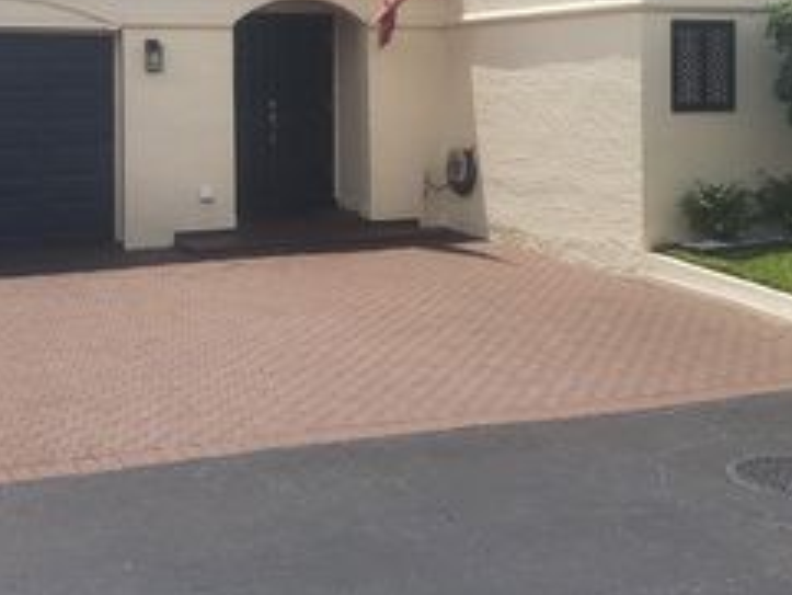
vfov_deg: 26.4
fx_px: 1236
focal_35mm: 54
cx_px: 338
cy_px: 90
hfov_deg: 35.5
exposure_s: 1/1951
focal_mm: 4.3
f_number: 2.4
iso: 50
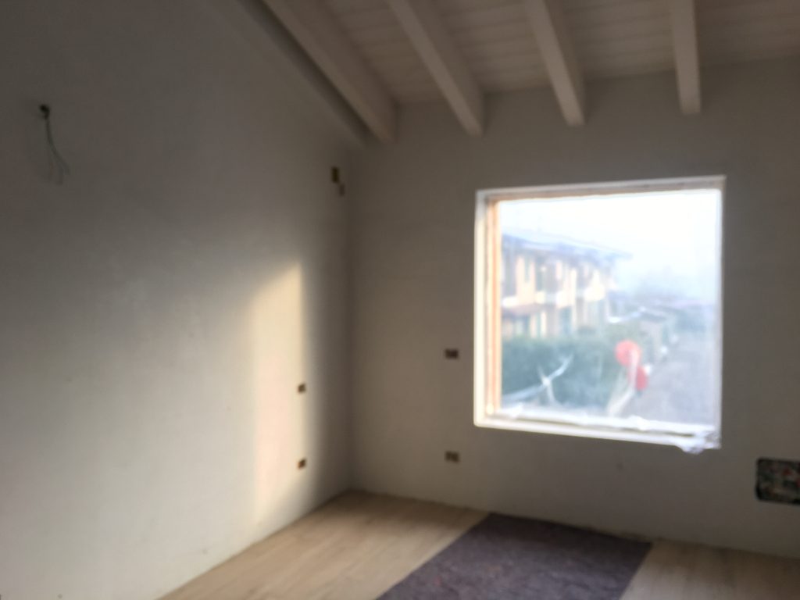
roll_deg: -0.3
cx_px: 400
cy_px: 300
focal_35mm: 29
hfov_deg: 61.7
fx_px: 670
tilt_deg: -1.4
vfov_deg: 48.2
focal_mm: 4.15
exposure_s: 1/50
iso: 25
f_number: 2.2
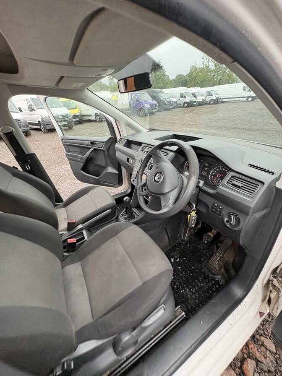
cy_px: 188
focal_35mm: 14
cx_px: 141
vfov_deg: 102.1
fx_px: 152
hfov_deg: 85.7
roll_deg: -3.7
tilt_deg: -24.6
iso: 160
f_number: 2.2
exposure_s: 1/99
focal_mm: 2.22
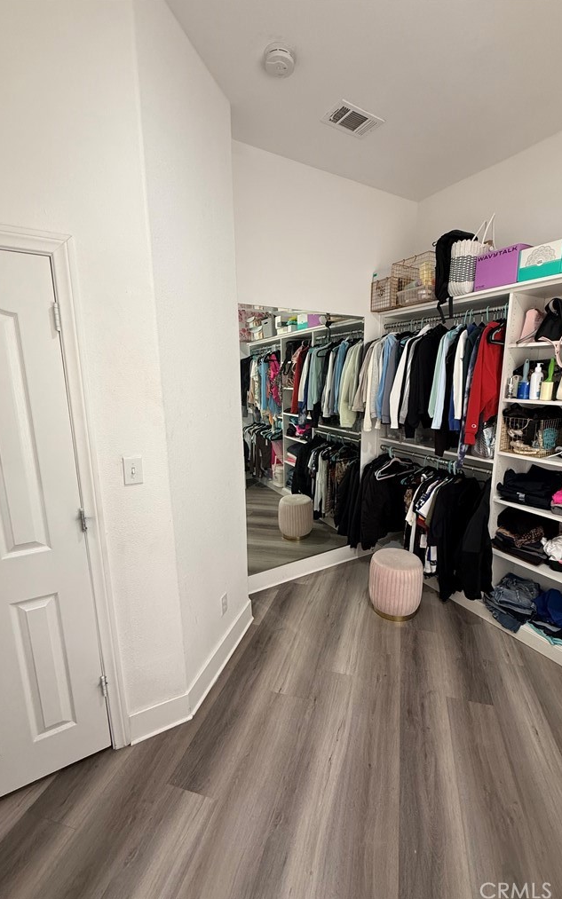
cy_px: 449
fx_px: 368
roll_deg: -0.4
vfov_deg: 101.5
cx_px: 310
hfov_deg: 74.6
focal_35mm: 15
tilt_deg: -11.7
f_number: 2.2
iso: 200
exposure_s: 1/60
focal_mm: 2.22
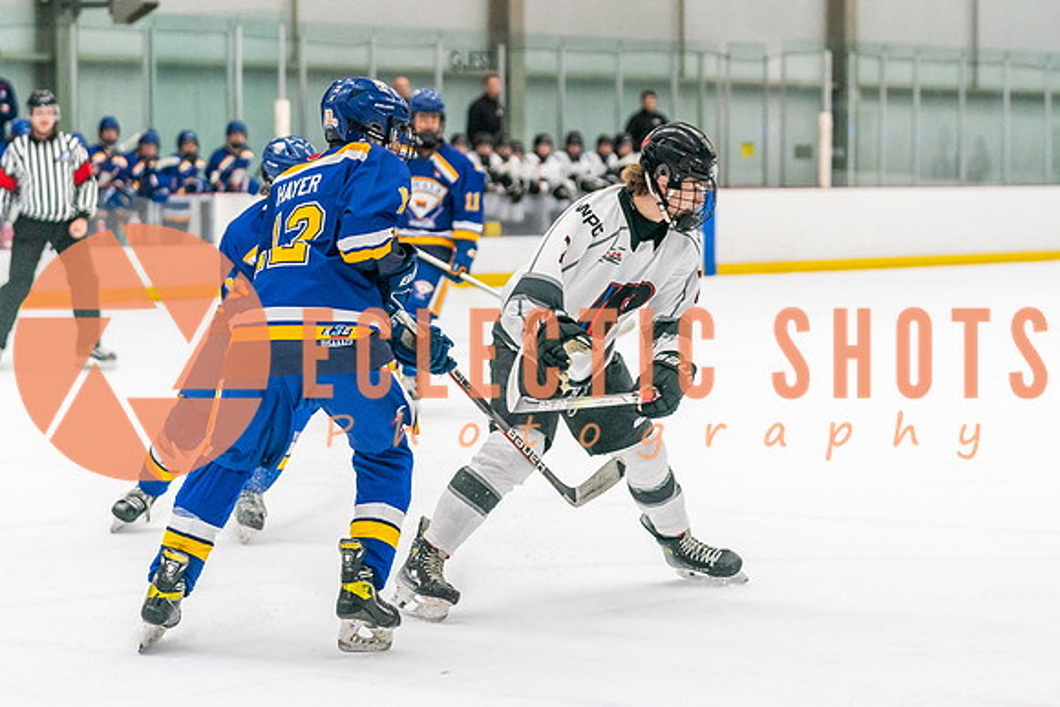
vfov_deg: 11.7
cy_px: 304
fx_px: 3453
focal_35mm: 117
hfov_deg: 17.4
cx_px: 495
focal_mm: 77
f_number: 2.8
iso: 3200
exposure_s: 1/1250
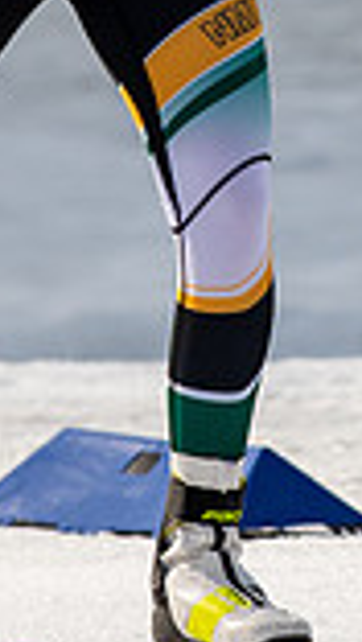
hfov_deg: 0.6
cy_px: 42
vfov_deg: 1.1
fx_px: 34822
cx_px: 220
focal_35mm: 2045
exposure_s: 1/2000
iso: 400
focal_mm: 300
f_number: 7.1
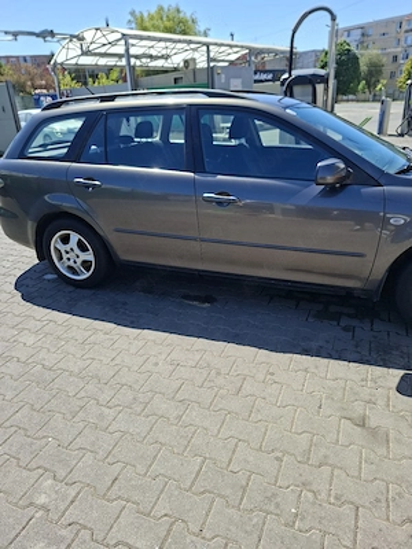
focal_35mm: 23
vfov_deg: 73.9
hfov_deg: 58.9
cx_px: 206
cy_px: 274
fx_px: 365
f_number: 1.8
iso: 50
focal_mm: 5.54
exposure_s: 1/2000
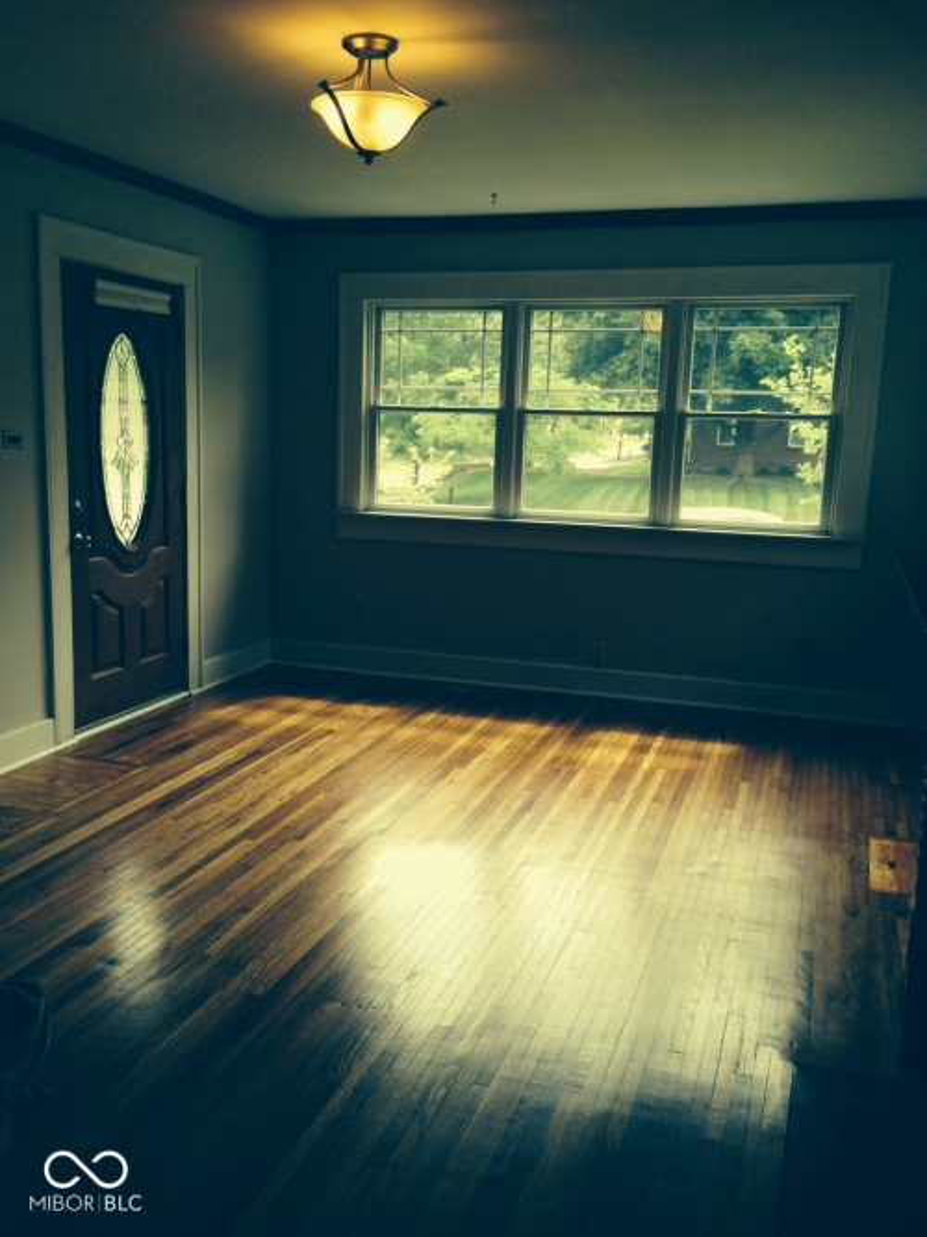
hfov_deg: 42.9
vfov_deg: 55.4
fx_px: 1179
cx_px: 464
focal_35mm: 33
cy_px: 618
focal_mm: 4.12
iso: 50
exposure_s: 1/135
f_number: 2.4
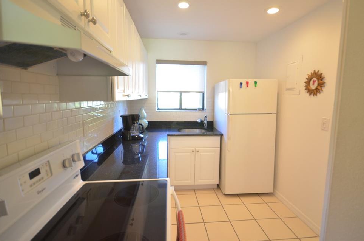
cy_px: 113
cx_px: 185
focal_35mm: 18
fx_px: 177
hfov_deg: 91.7
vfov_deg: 68.4
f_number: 5
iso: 800
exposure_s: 1/40
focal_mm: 11
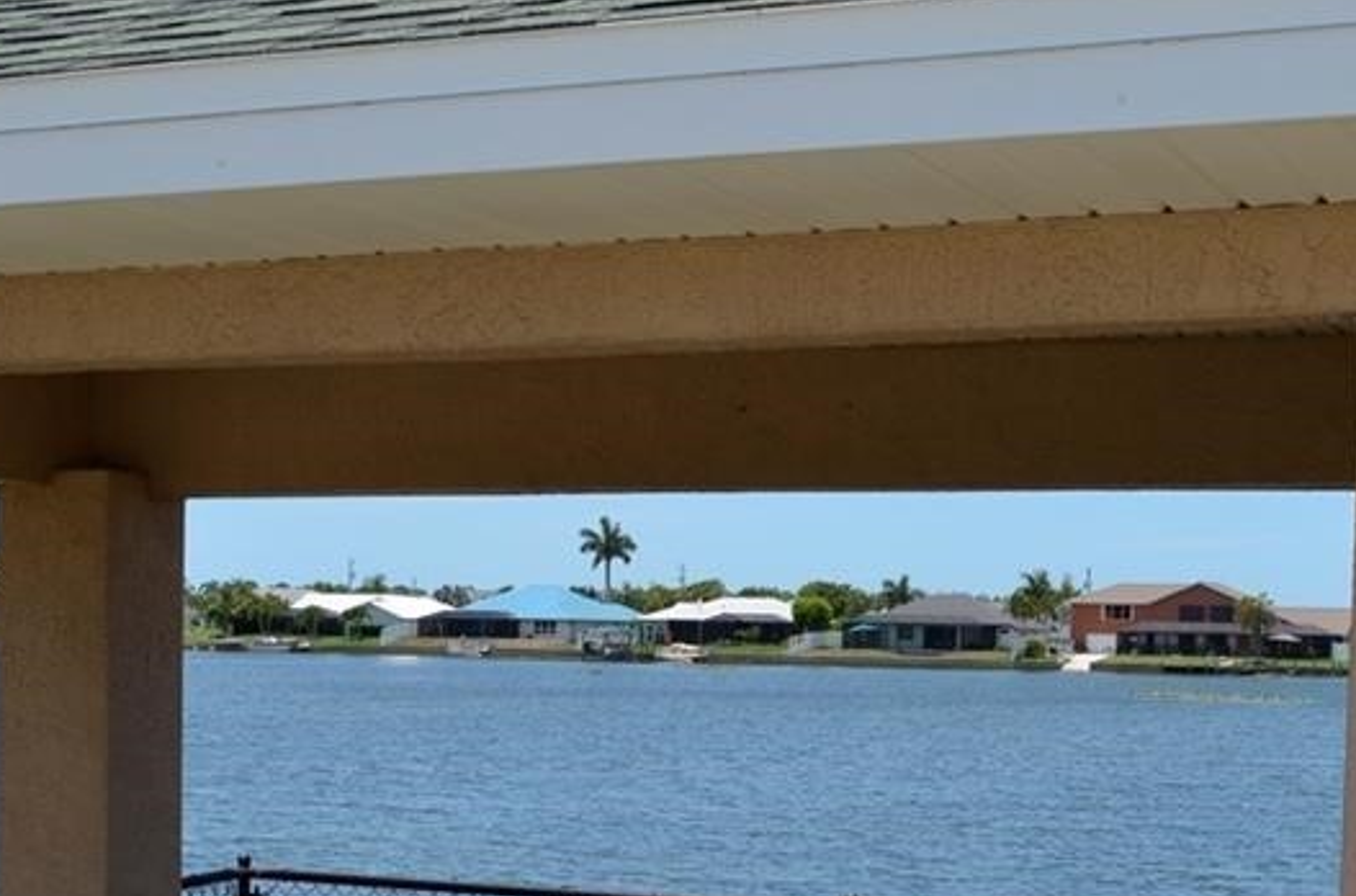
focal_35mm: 70
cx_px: 582
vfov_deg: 19.0
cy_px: 817
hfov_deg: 28.9
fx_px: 2629
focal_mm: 24
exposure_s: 1/250
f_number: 8
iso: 100
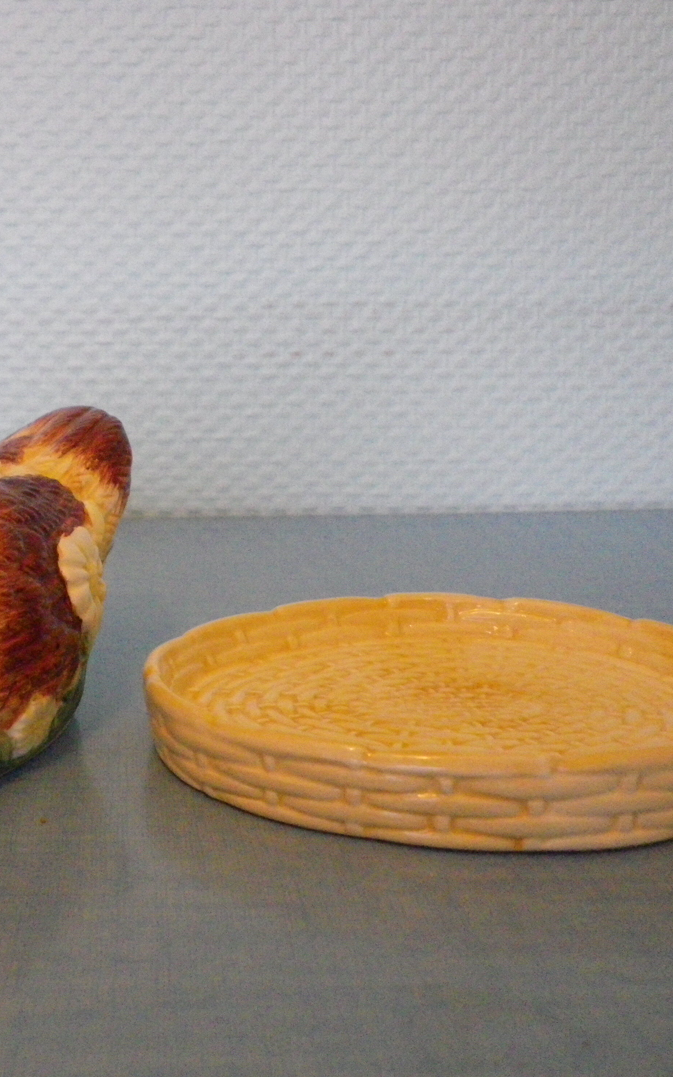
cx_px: 97
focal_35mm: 40
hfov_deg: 30.9
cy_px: 541
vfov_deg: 49.3
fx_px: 1174
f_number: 2.6
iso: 800
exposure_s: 1/50
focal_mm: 4.9
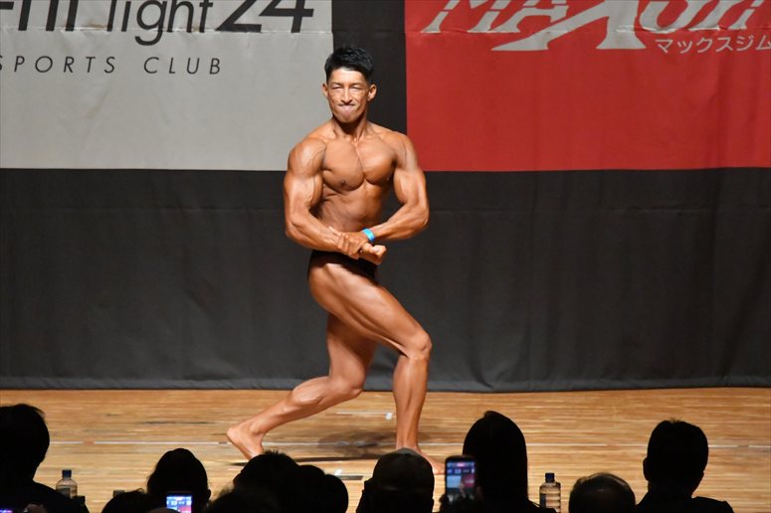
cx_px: 386
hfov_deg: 7.2
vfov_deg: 4.8
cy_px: 256
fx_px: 6101
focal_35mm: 285
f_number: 5.6
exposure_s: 1/400
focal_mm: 190
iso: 12800
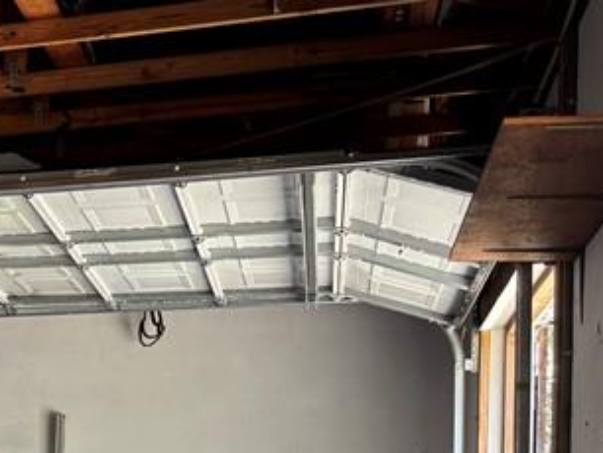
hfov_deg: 18.8
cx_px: -392
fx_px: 1517
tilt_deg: +1.4
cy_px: 504
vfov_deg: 16.5
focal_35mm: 87
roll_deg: -3.2
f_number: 1.6
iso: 100
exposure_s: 1/120
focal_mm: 5.96
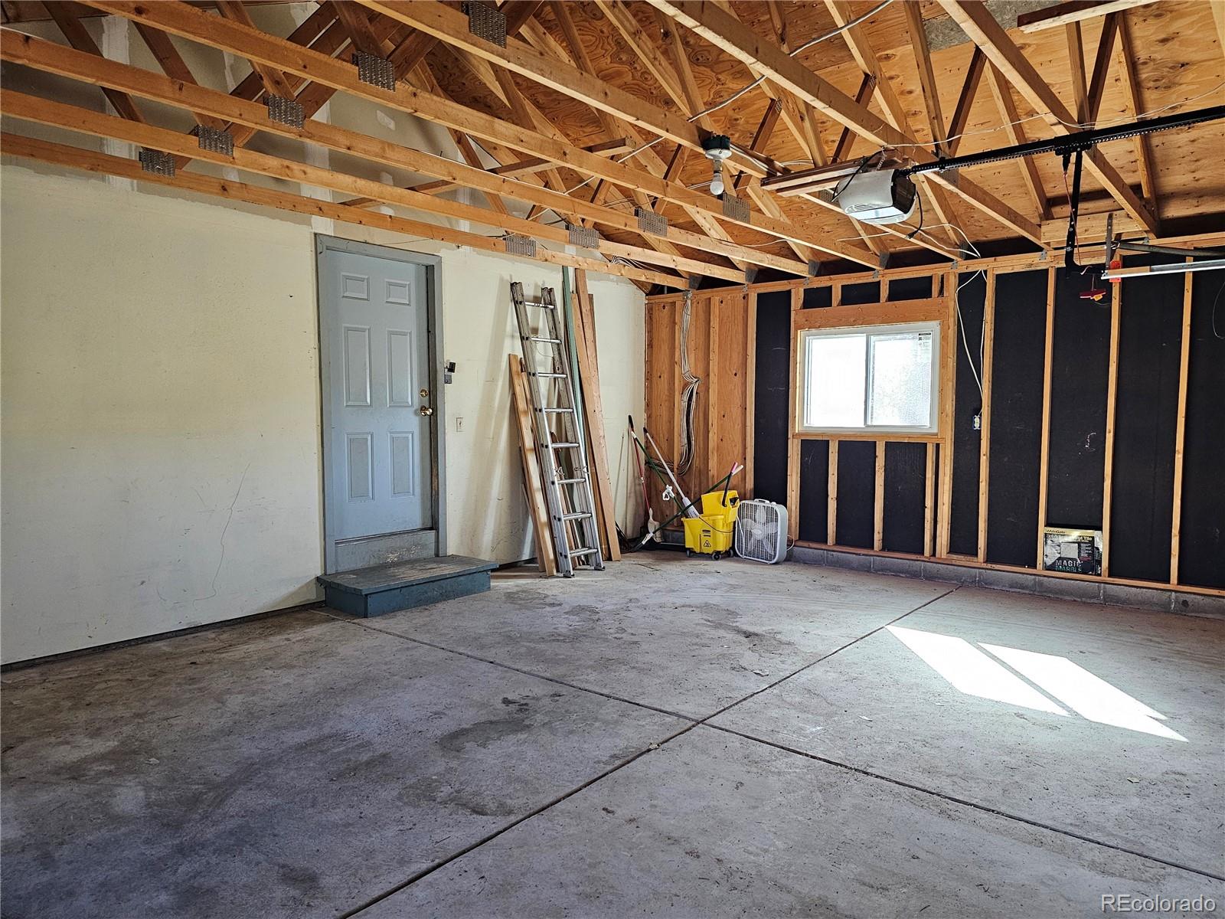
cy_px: 460
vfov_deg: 58.9
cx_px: 612
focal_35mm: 23
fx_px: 814
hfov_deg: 73.9
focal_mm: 6.3
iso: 640
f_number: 1.7
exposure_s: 1/120
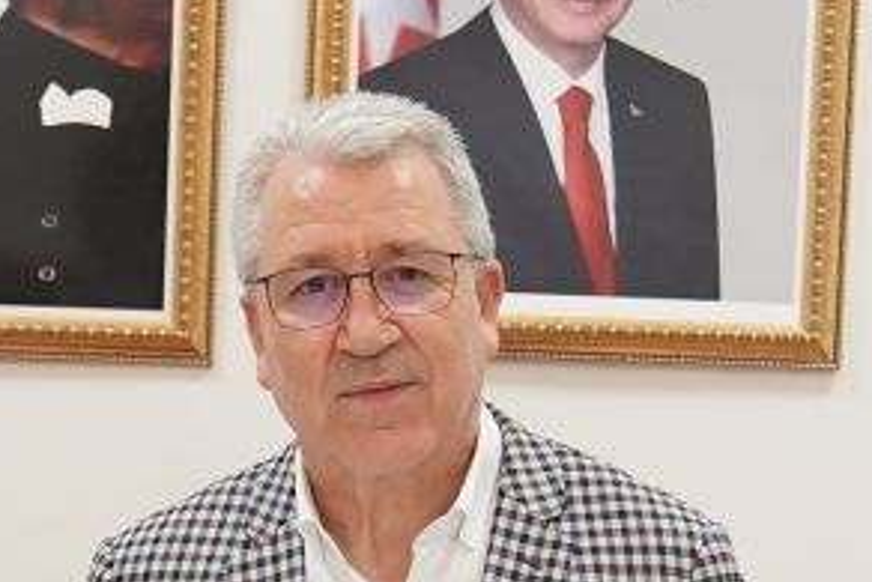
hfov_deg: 13.3
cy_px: 764
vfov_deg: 8.8
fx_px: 3732
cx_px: 251
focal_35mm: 154
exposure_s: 1/125
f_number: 3.2
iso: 1600
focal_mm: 30
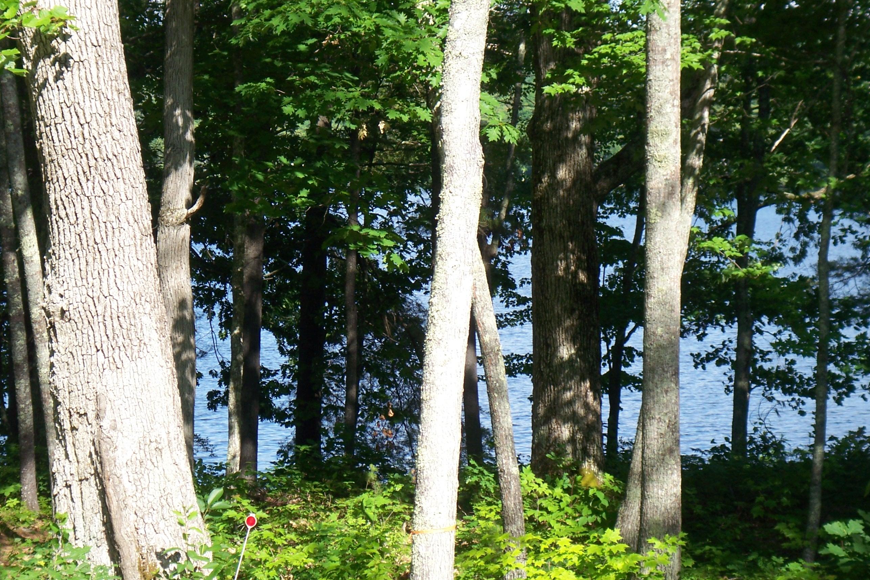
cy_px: 294
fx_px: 2948
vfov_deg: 11.2
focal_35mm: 122
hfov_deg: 16.8
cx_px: 436
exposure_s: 1/200
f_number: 4.4
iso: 64
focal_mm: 19.2
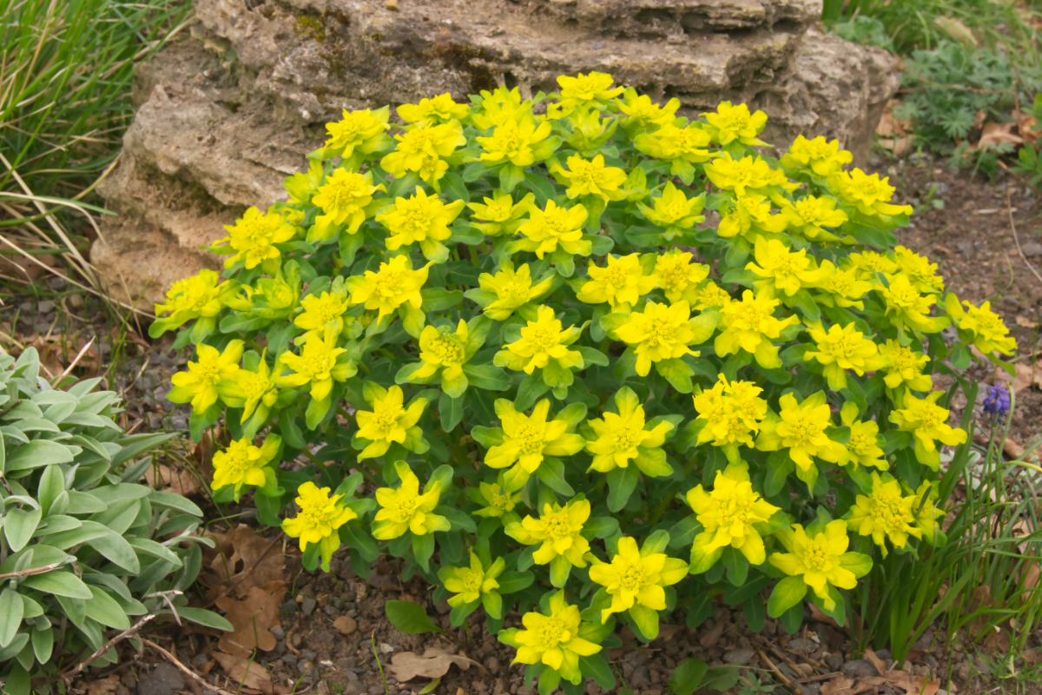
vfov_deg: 18.2
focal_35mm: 75
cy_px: 348
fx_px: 2171
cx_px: 521
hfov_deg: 27.0
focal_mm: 50
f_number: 16
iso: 1250
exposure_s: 1/80
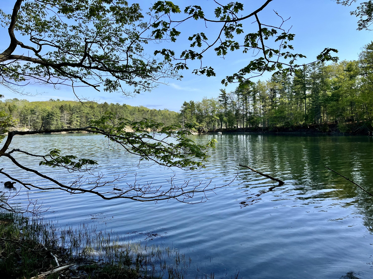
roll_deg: +0.9
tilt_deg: -4.1
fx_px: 280
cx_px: 186
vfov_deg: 53.1
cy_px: 140
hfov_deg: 67.3
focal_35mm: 26
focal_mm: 5.1
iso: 50
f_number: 1.6
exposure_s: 1/2632
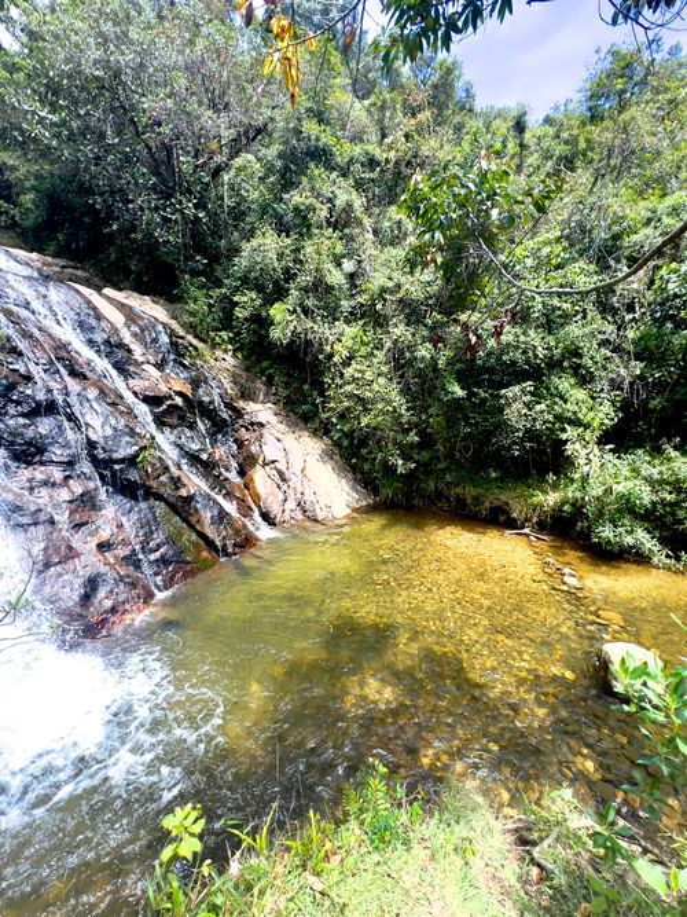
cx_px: 344
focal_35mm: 13
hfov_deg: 89.9
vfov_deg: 106.2
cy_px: 458
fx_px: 344
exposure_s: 1/241
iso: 32
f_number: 1.8
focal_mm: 1.57
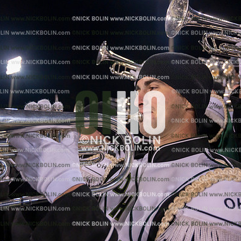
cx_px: 120
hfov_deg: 52.5
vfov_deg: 52.5
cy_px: 121
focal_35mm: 31
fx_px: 244
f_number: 4
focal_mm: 24
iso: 3200
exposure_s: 1/640
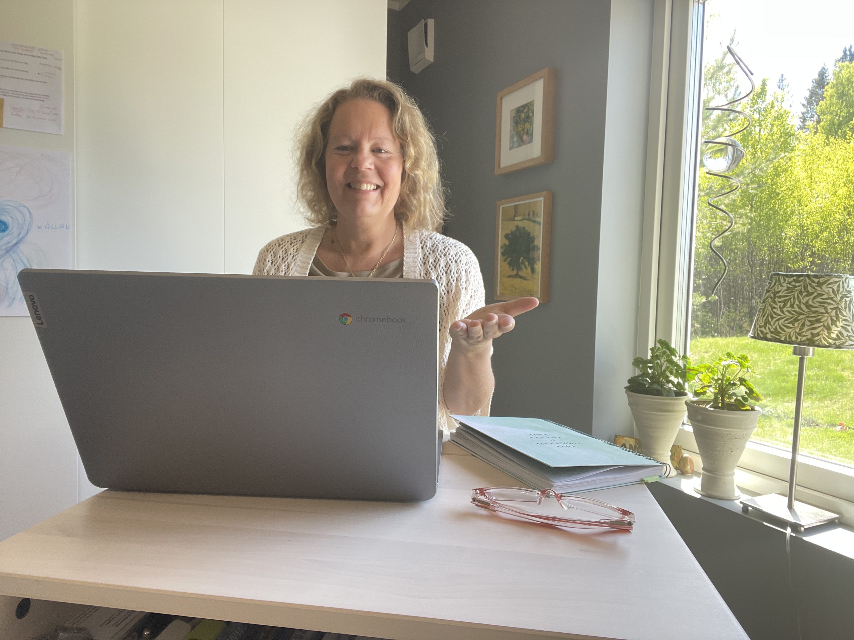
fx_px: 567
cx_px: 427
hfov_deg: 73.9
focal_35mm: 23
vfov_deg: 58.9
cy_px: 320
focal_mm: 2.71
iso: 80
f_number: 2.2
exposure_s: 1/121
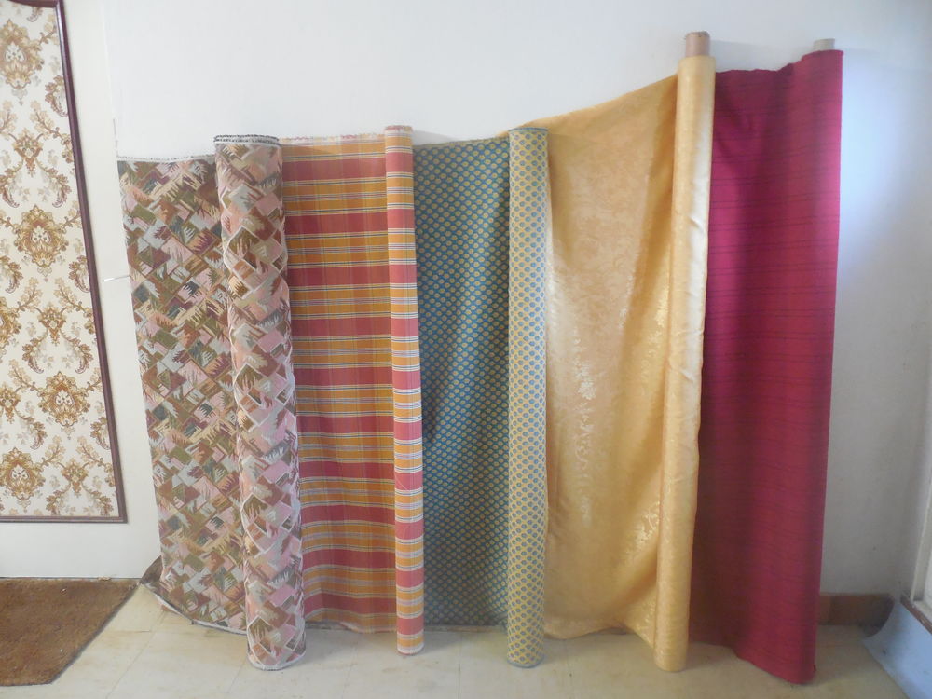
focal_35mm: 25
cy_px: 350
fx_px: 673
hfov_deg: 69.4
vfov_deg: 54.9
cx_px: 466
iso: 800
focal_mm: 4.5
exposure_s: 1/5
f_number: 3.3
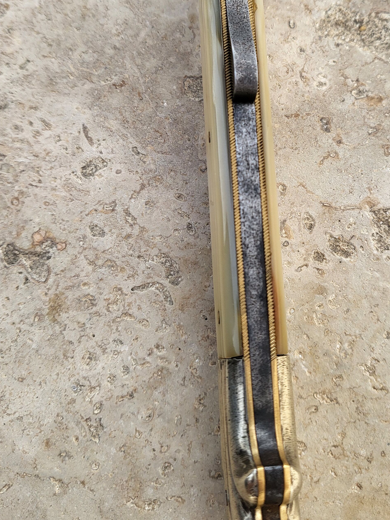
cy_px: 179
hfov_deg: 35.0
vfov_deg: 45.2
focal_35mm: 41
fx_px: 616
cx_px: 239
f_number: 1.8
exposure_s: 1/1328
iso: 50
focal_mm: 4.25
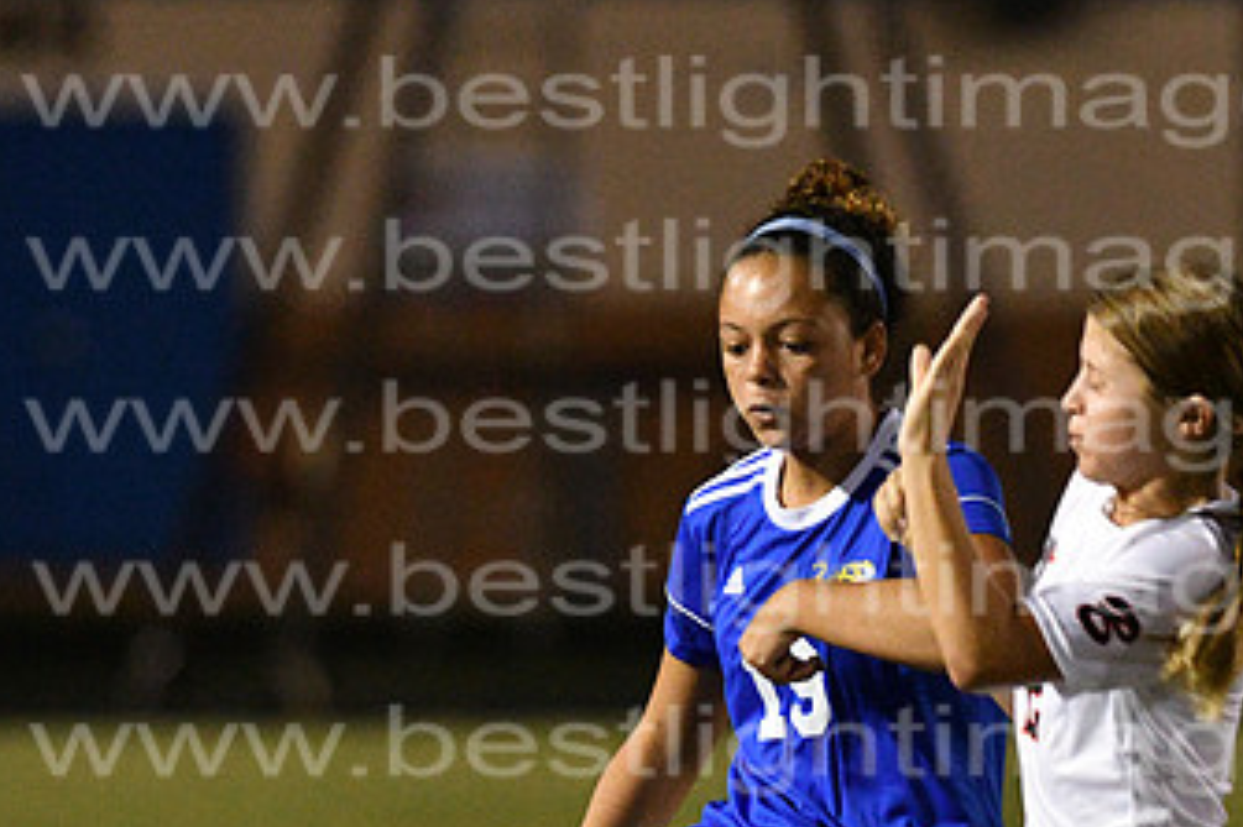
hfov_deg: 2.6
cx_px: 879
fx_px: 26917
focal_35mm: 780
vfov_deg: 1.8
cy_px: 669
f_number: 3.5
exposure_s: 1/640
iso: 10000
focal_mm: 300
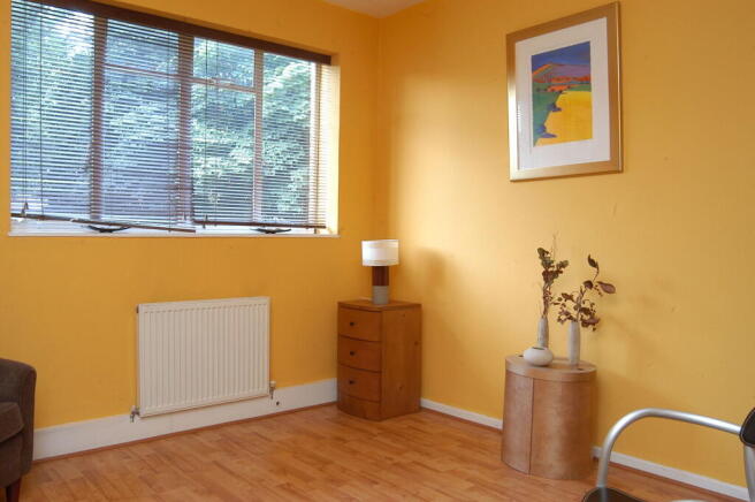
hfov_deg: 62.0
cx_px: 378
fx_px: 629
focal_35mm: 30
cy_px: 251
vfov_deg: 43.5
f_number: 13
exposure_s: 1/6
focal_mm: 20
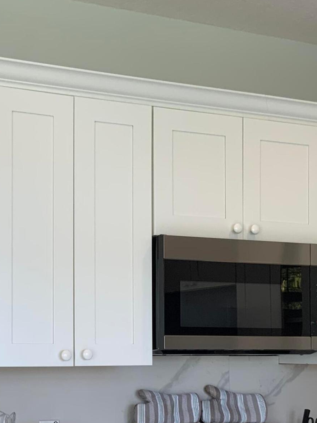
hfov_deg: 20.5
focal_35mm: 71
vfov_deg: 27.0
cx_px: 59
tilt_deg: +2.3
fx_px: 867
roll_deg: +0.0
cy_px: 323
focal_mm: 3
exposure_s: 1/120
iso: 25
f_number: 1.8
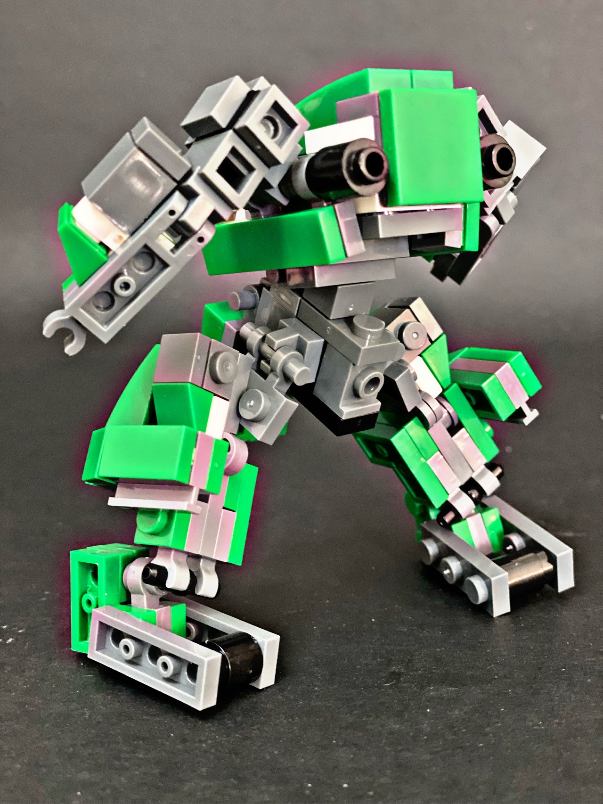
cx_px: 302
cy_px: 402
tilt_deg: -12.0
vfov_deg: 36.8
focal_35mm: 52
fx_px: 1207
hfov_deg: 28.0
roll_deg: -0.7
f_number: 2
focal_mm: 6
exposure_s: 1/27
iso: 400
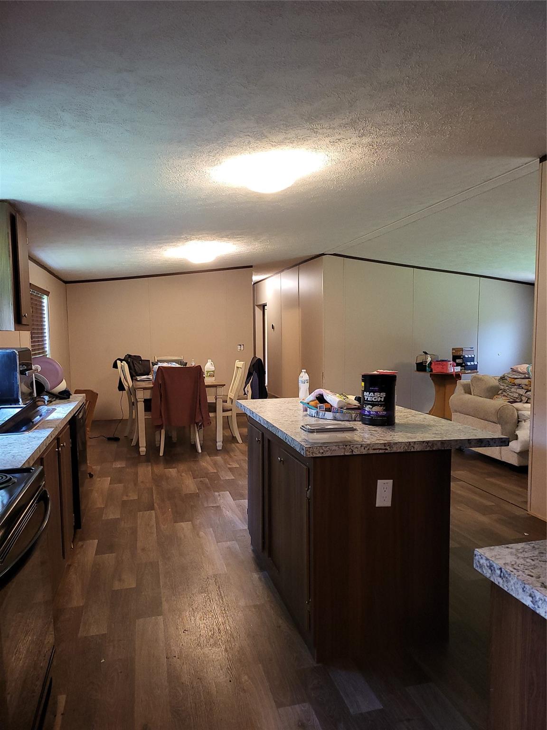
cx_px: 274
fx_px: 506
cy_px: 365
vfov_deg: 71.6
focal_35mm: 24
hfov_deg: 56.8
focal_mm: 5
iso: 320
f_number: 1.8
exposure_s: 1/40
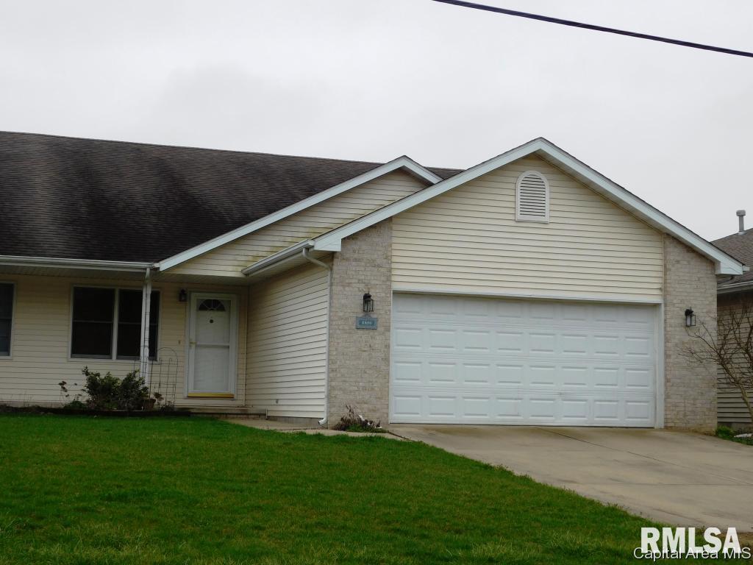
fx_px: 1283
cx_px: 376
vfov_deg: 24.8
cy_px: 282
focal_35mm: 59
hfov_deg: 32.7
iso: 125
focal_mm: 10.4
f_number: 4
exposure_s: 1/400
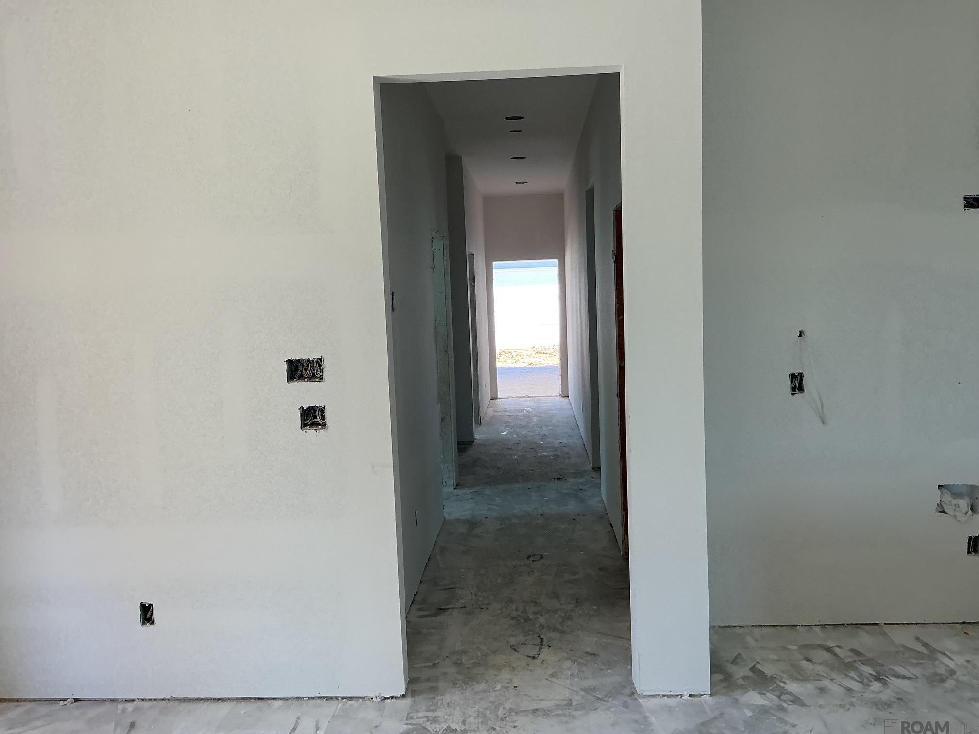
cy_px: 367
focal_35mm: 29
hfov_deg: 61.7
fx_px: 820
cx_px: 490
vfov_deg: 48.2
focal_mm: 3
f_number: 1.8
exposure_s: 1/160
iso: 32
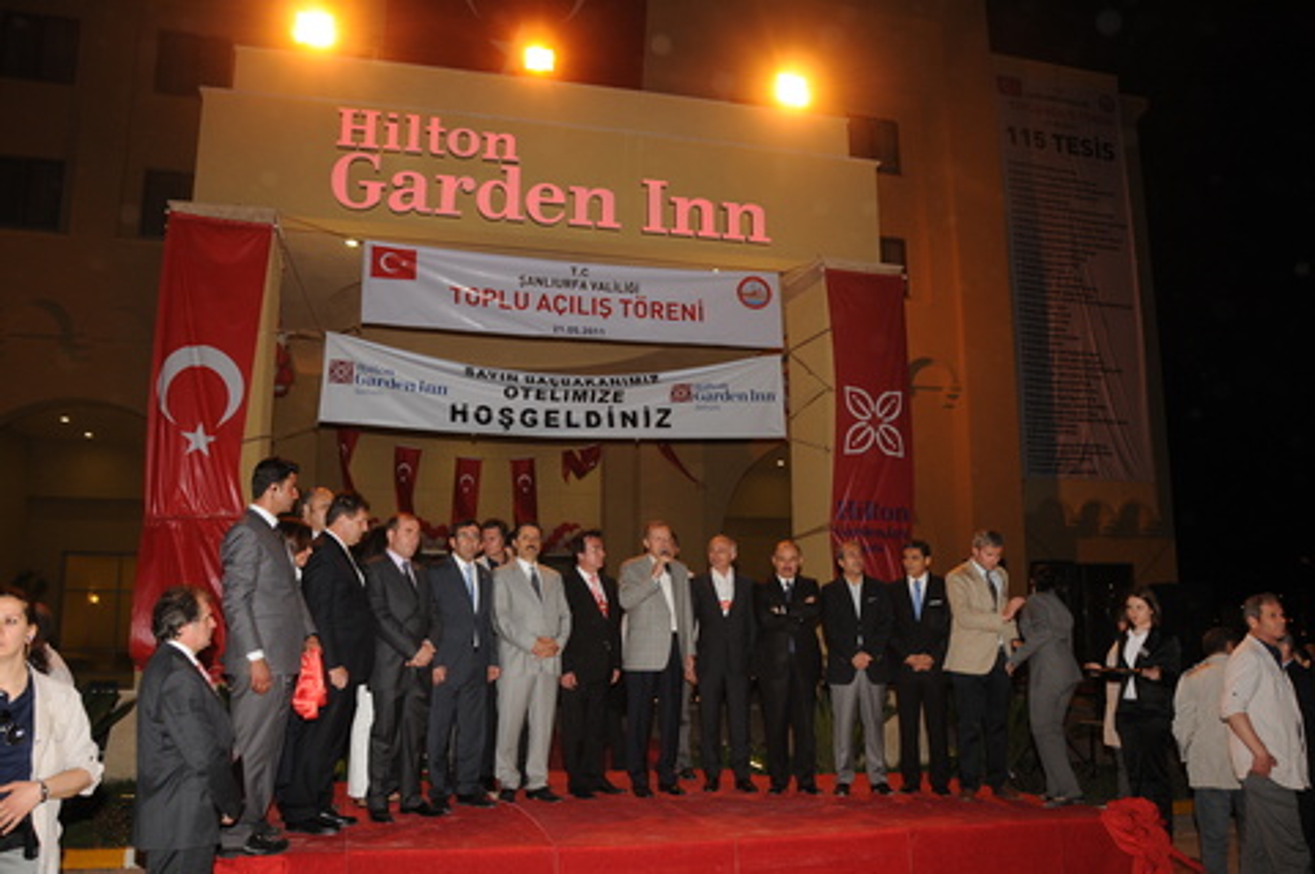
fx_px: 985
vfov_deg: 47.8
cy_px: 437
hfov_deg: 67.4
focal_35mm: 27
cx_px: 658
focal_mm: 18
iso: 400
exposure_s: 1/60
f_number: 5.6
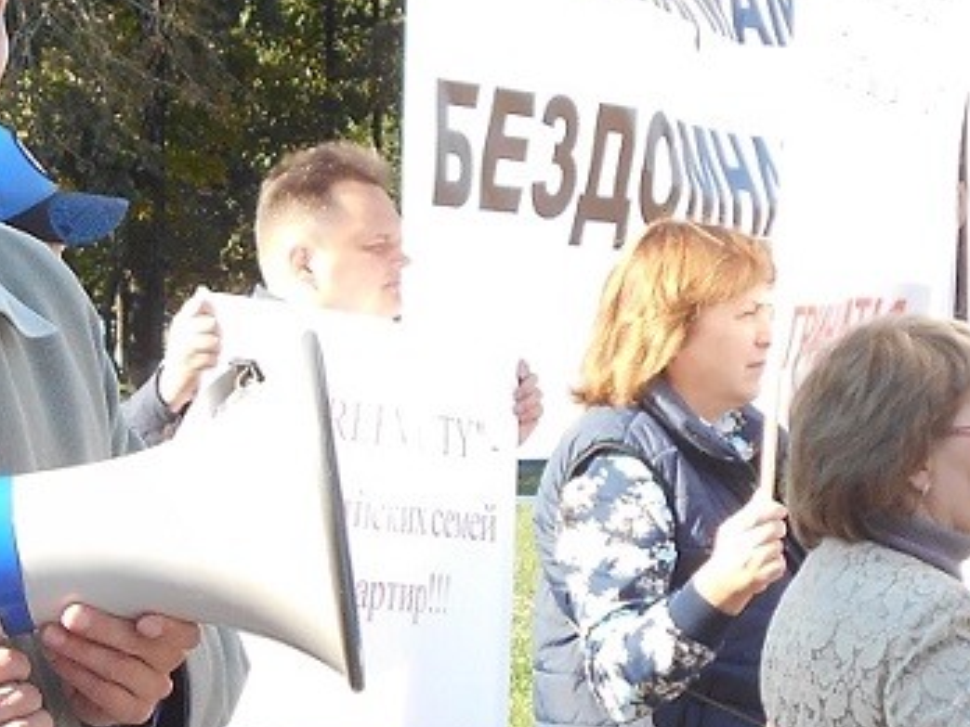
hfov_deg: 15.9
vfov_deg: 12.2
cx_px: -32
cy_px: 627
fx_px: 3391
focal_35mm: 121
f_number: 3.6
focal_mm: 5.8
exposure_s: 1/160
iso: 80
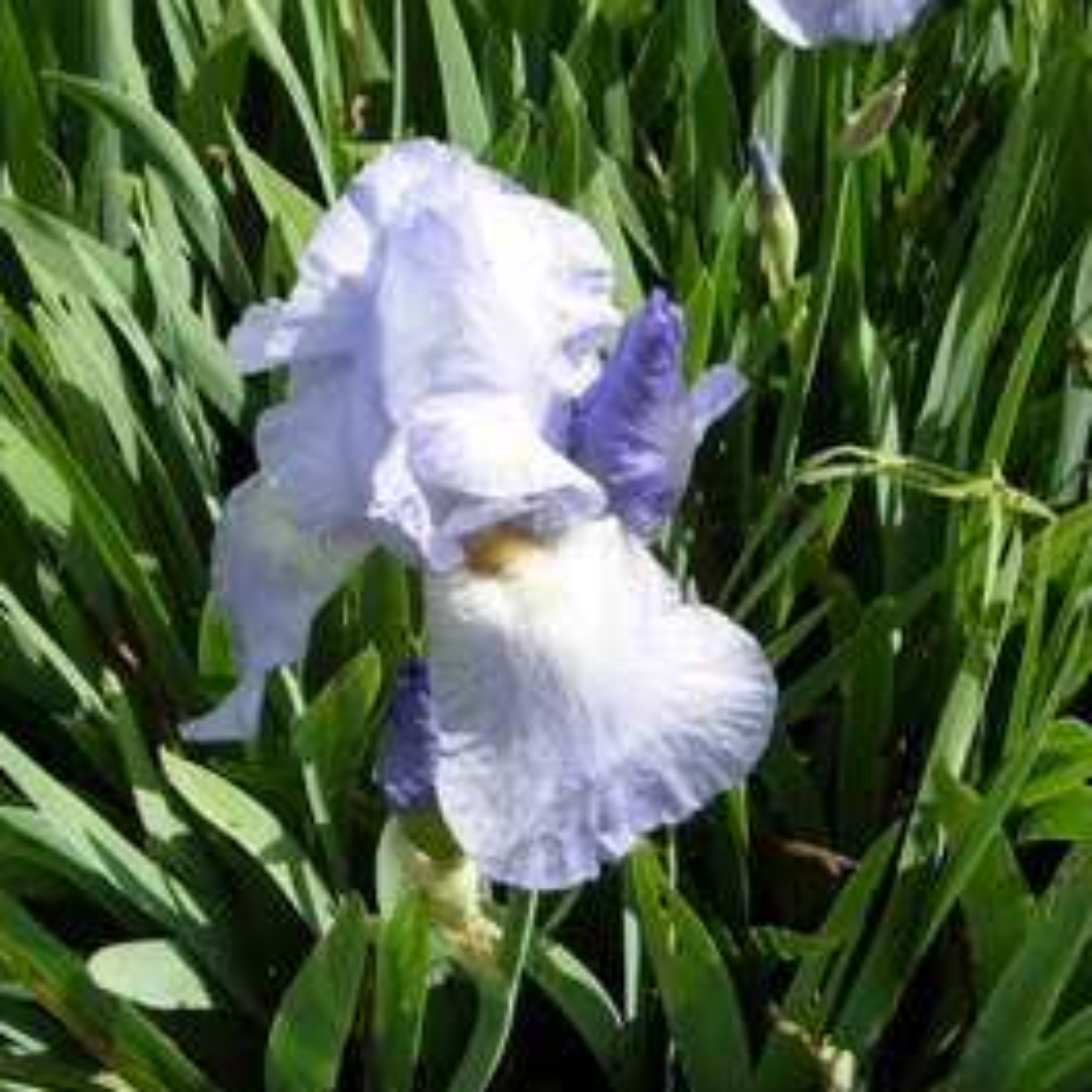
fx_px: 1892
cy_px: 480
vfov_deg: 32.2
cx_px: 480
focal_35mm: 53
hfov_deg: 32.2
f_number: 6.1
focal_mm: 7.5
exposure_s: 1/304
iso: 50
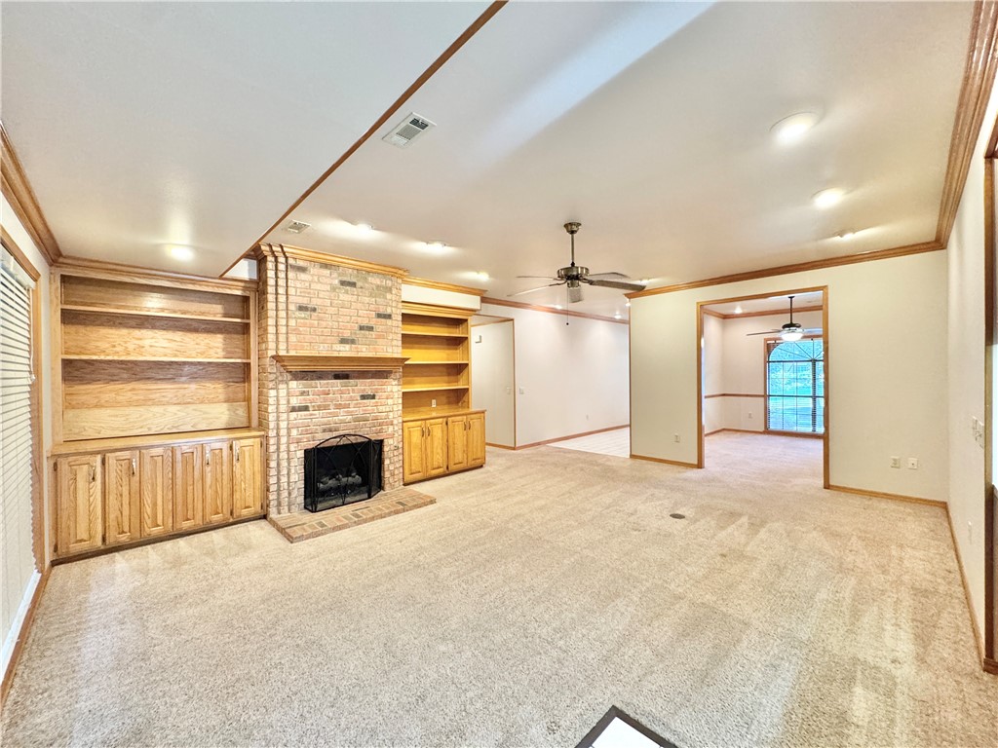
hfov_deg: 102.1
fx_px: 404
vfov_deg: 85.7
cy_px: 374
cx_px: 499
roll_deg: +0.3
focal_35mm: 14
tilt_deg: -0.7
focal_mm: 2.22
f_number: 2.2
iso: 400
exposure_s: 1/60
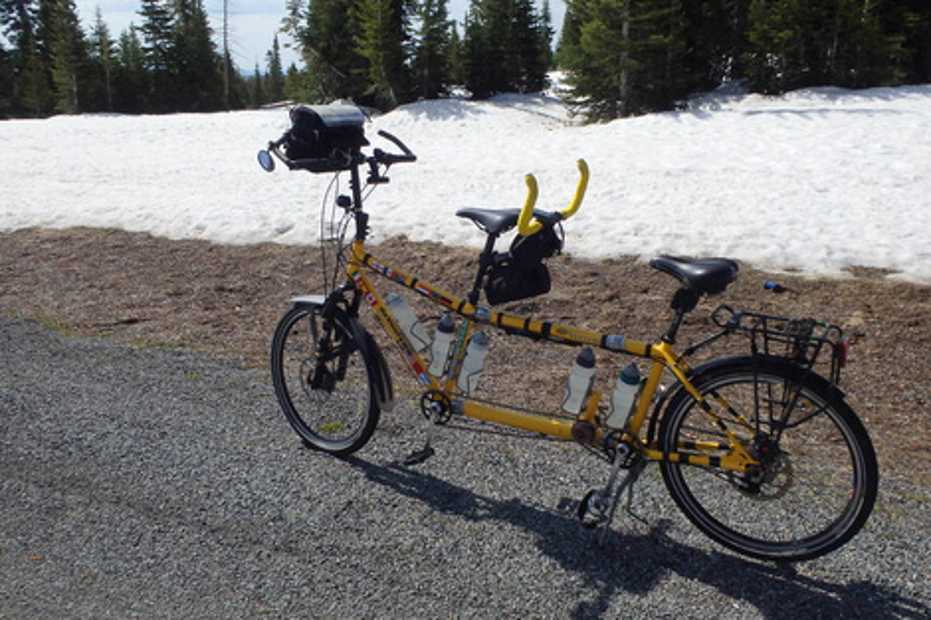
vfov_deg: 42.1
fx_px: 801
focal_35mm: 31
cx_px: 475
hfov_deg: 60.3
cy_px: 257
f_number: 11
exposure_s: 1/200
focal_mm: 5
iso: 125
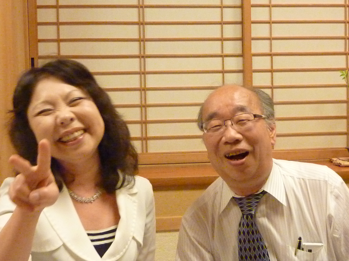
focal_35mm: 48
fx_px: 484
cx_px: 174
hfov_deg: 39.7
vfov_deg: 30.3
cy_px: 130
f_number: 3.3
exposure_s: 1/40
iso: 800
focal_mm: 4.4
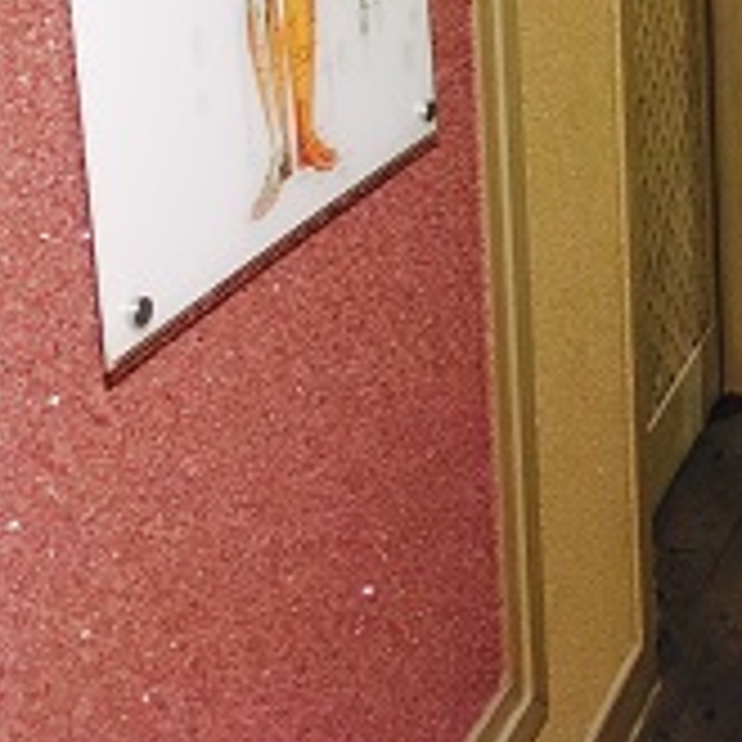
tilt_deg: -7.4
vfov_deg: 24.2
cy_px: -169
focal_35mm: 64
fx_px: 1552
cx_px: 693
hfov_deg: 25.9
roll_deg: +2.0
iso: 500
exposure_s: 1/15
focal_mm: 4.15
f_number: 2.2
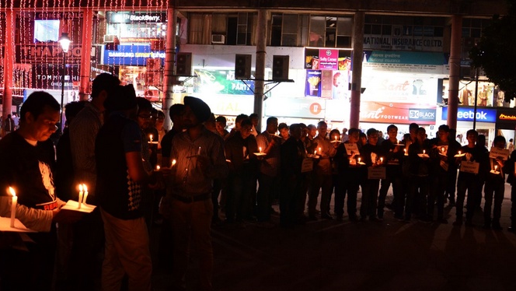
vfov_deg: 34.7
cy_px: 144
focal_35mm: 34
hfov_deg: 58.0
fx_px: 465
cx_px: 253
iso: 1600
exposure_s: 1/30
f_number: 3.5
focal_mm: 18
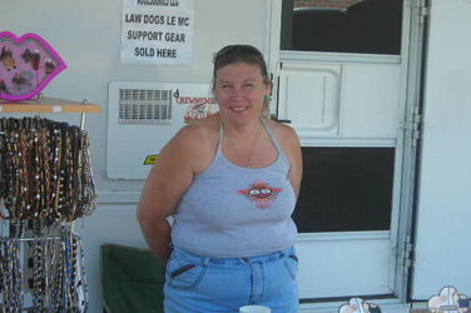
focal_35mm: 72
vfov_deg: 18.9
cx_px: 229
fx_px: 941
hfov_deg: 28.1
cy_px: 155
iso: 50
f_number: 3.9
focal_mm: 10.8
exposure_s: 1/79.8
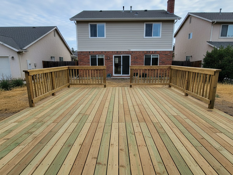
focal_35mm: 23
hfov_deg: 73.9
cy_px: 88
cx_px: 116
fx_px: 155
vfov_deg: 58.9
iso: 1461
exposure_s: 1/1964
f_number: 1.8
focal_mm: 6.4
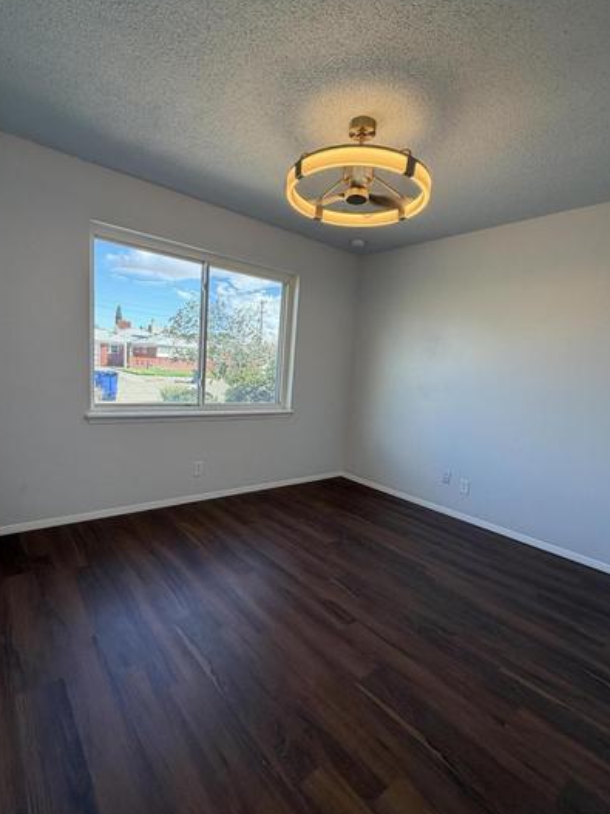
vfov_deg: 91.0
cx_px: 300
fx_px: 400
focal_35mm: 17
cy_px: 426
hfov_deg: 74.7
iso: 125
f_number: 2.2
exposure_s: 1/120
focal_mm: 2.22
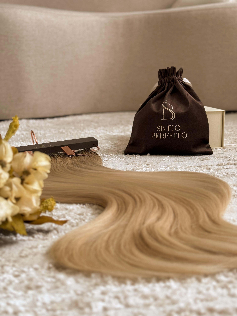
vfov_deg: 39.7
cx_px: 118
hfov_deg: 30.3
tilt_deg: -11.5
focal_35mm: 48
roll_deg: +0.8
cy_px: 158
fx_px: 438
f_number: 1.78
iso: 100
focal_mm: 6.76
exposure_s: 1/87
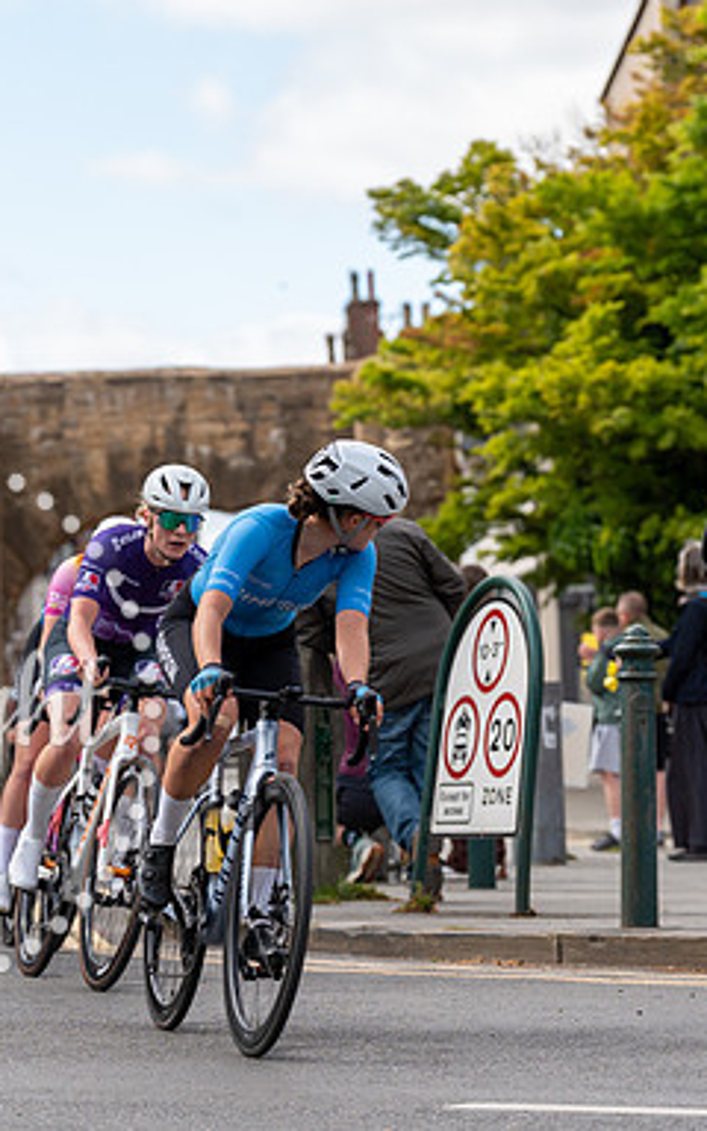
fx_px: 4840
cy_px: 564
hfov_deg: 8.4
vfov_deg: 13.3
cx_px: 342
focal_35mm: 157
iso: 250
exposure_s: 1/1000
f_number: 4
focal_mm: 102
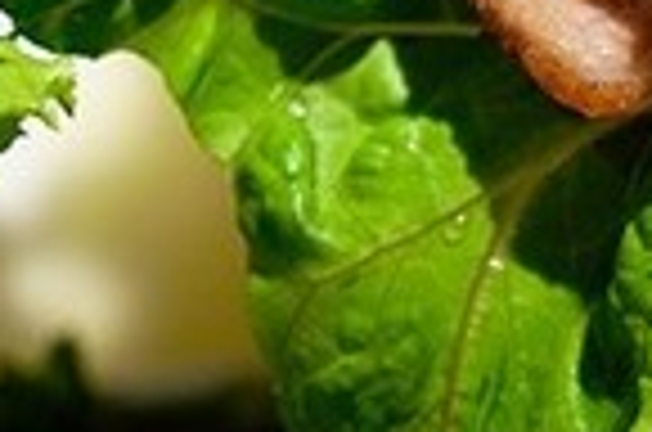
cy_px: -248
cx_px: 1277
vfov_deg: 6.8
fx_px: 3596
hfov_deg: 9.7
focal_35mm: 199
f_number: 4
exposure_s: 1/60
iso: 800
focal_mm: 32
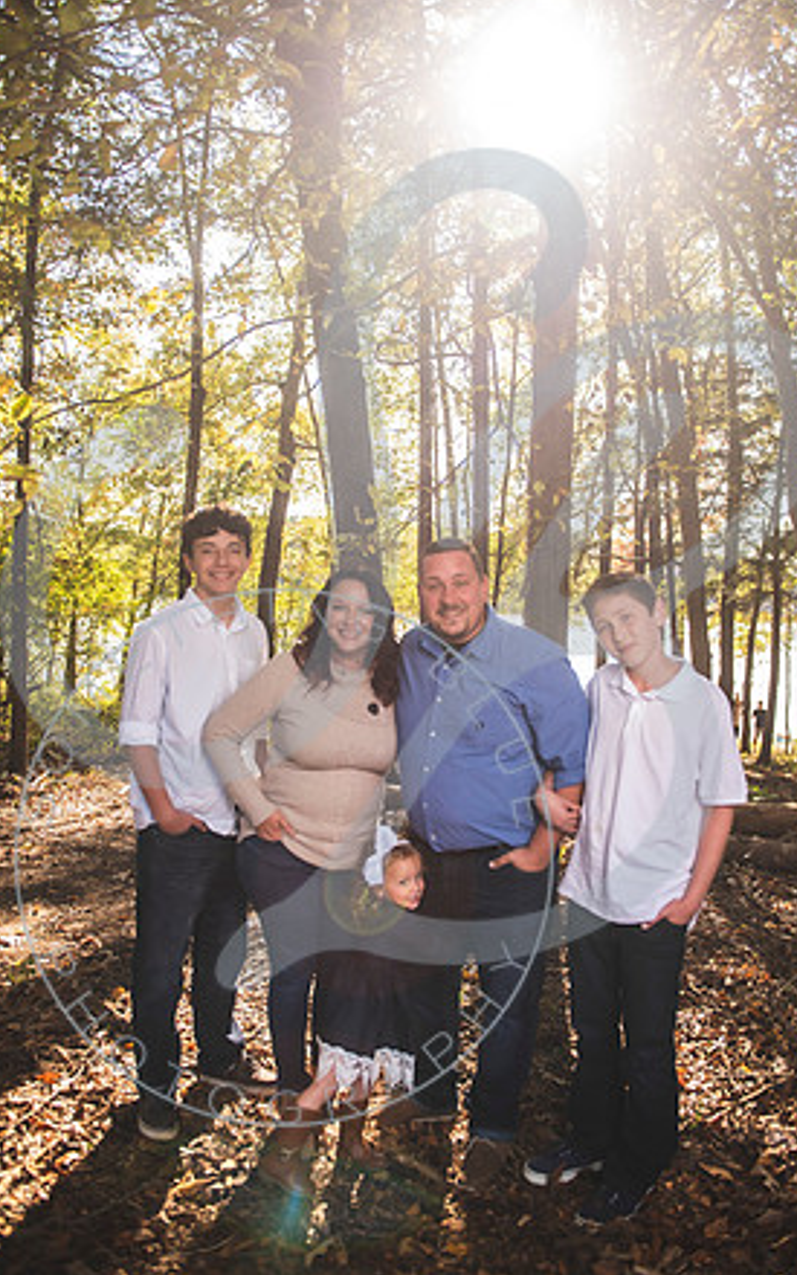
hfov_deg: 49.3
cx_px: 414
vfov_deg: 72.5
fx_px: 869
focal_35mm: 25
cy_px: 638
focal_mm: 24
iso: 100
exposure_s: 1/250
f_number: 2.8
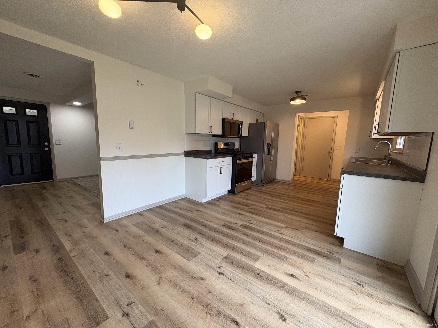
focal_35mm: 14
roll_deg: -0.9
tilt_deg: -7.9
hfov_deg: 102.1
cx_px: 219
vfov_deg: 85.7
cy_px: 164
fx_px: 177
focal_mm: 2.22
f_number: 2.2
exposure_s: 1/120
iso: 200
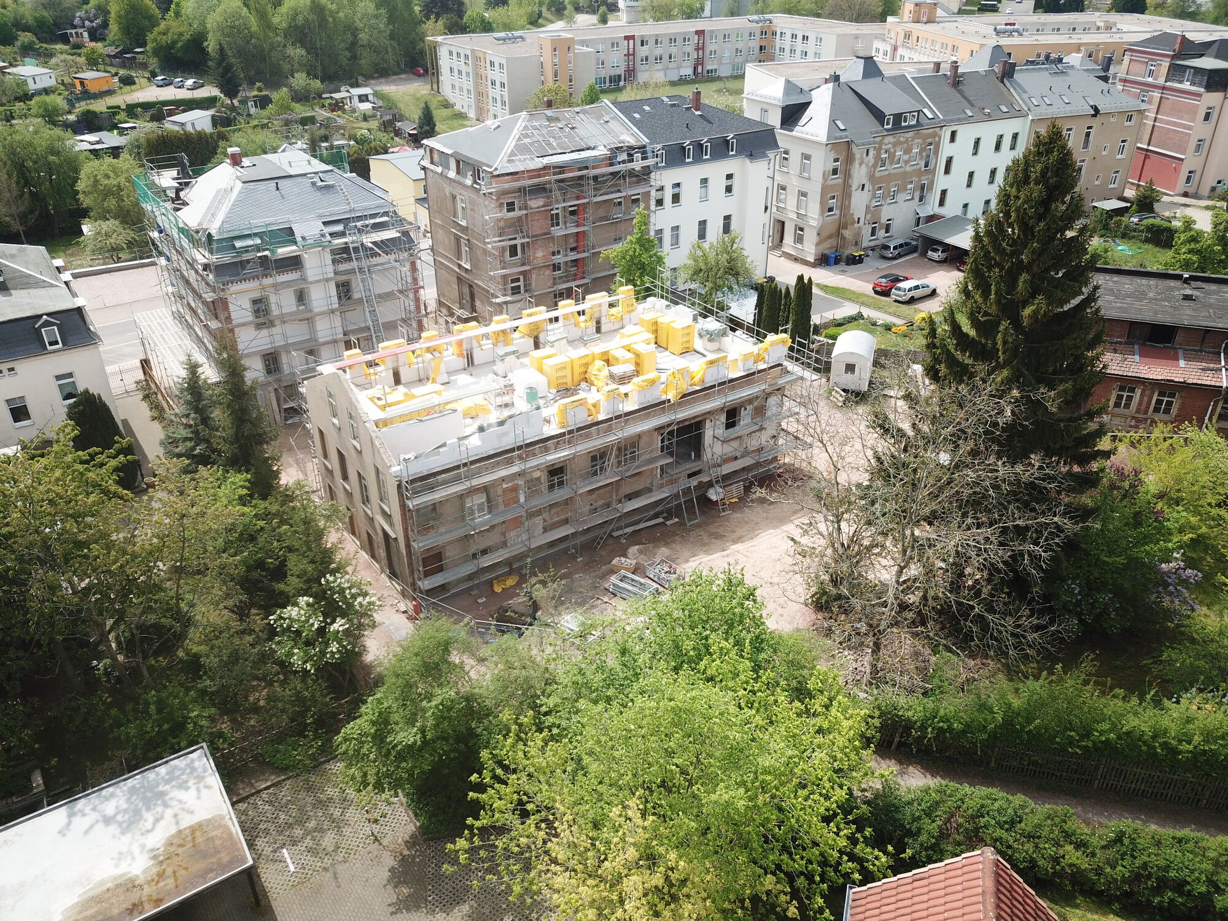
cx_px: 614
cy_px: 460
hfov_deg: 67.3
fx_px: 922
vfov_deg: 53.1
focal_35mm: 26
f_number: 2.2
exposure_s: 1/773
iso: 100
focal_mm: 4.7
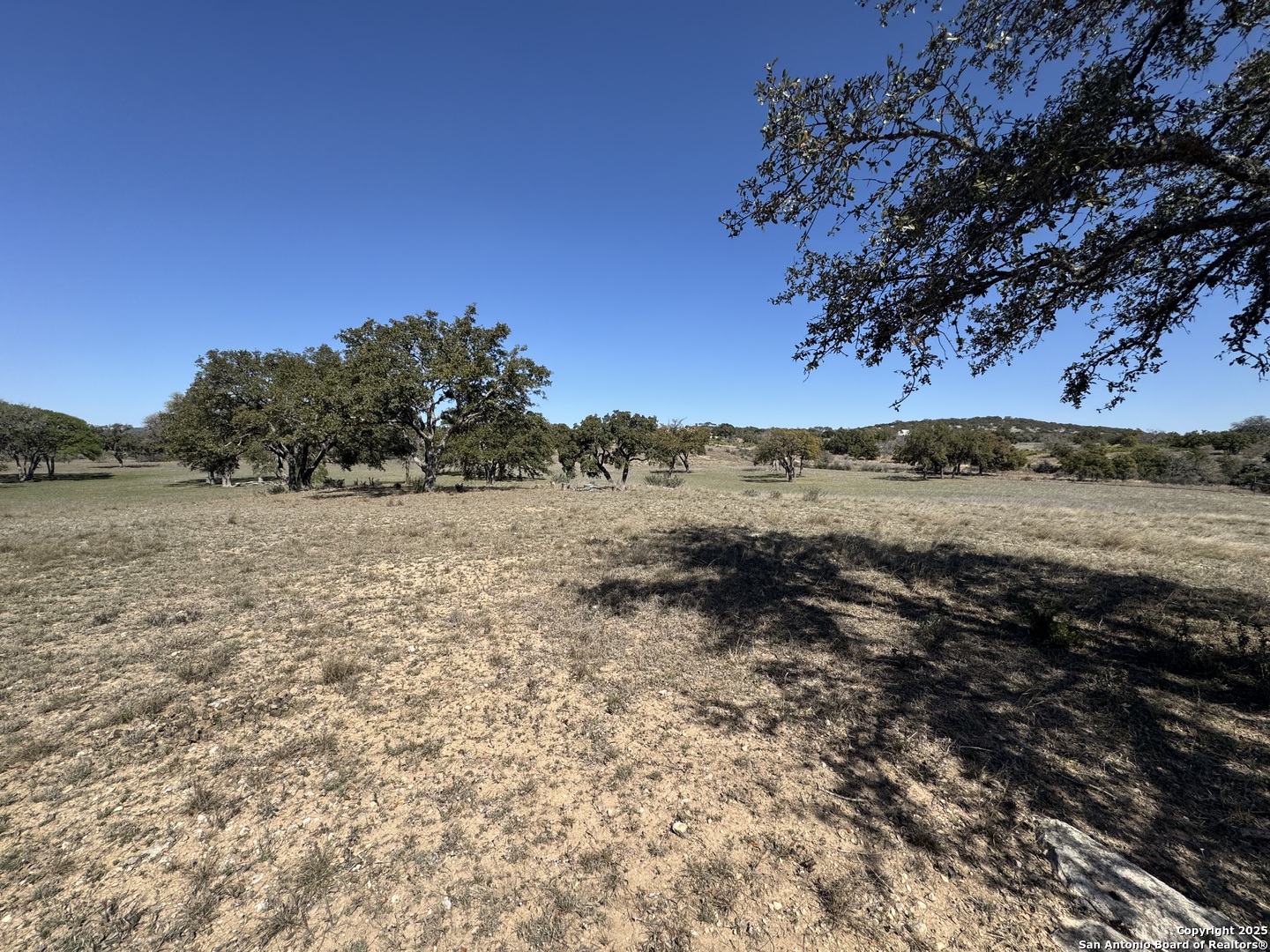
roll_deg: -1.2
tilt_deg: -1.1
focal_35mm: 14
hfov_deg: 102.1
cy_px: 476
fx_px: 514
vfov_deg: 85.7
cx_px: 635
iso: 50
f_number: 2.2
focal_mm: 2.22
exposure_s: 1/2083
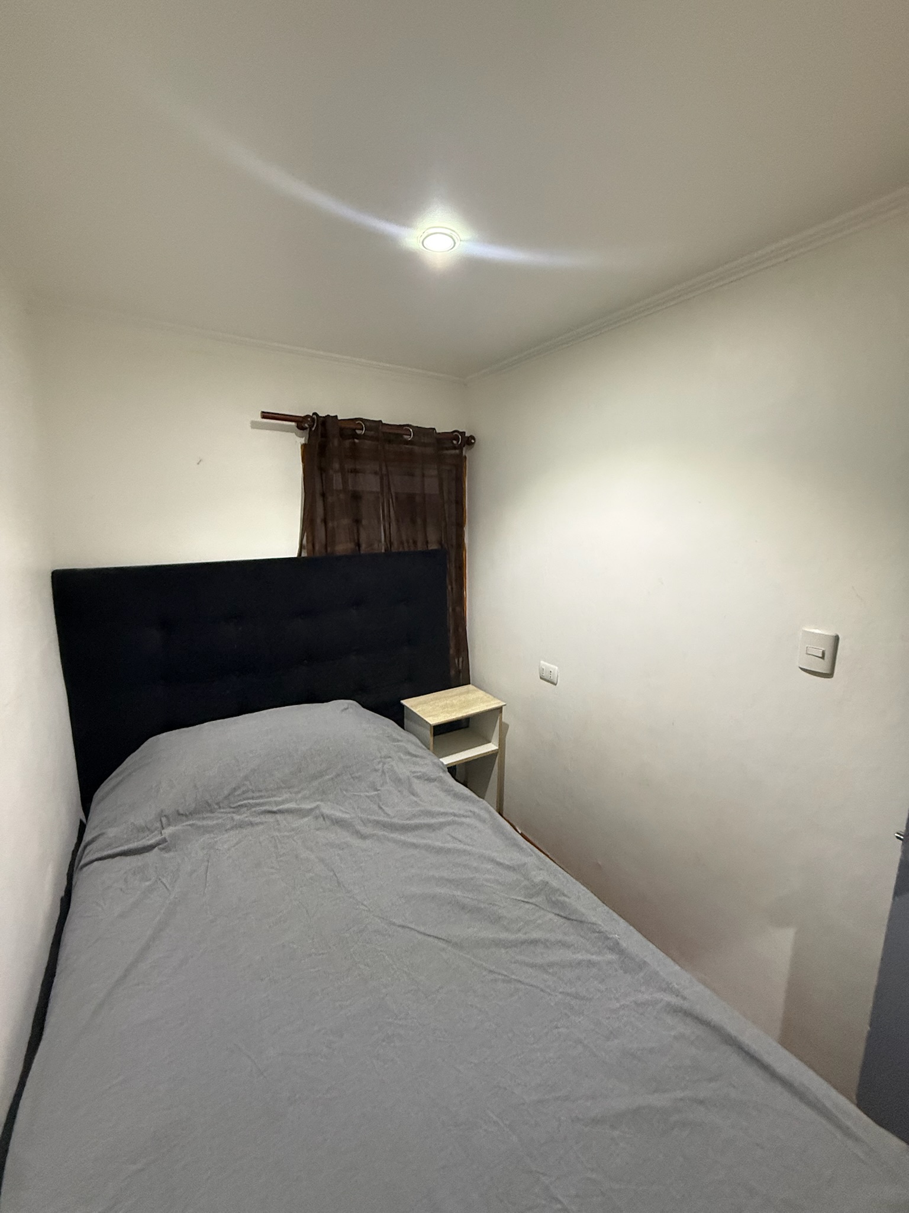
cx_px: 454
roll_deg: +0.0
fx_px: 490
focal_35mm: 14
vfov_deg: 102.1
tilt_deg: -7.3
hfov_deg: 85.7
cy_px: 606
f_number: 2.2
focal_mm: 2.22
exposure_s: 1/60
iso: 500
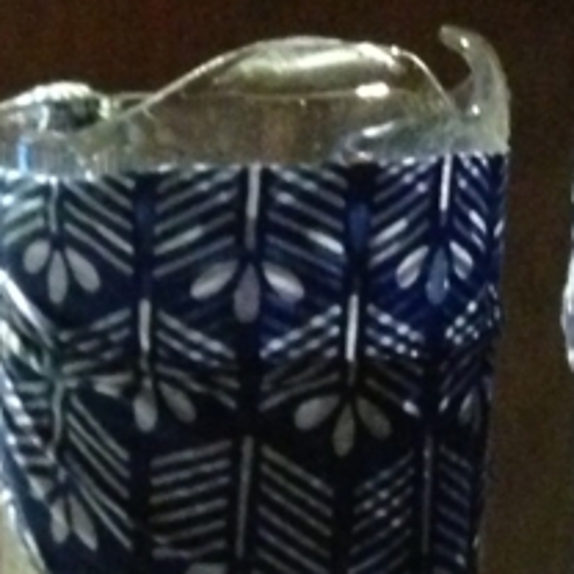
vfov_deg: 10.3
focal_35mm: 168
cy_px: 649
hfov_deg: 10.4
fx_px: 3152
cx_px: 224
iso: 800
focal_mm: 4.13
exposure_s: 1/15
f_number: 2.4
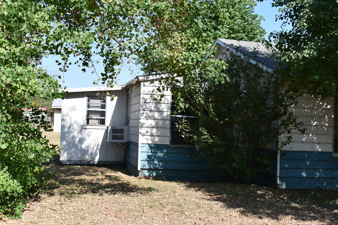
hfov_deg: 41.9
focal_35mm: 47
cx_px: 170
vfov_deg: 28.6
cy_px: 115
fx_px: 441
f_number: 8
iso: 100
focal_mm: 30
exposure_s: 1/250
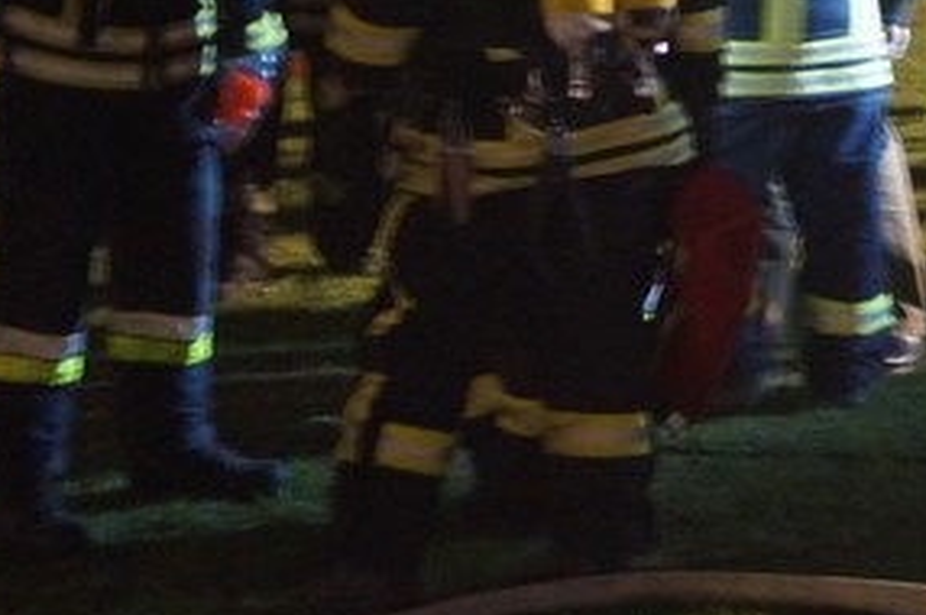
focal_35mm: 126
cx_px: 1046
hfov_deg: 15.8
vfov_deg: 10.6
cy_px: -160
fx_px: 3237
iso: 3200
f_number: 4.5
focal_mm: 30
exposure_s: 1/5
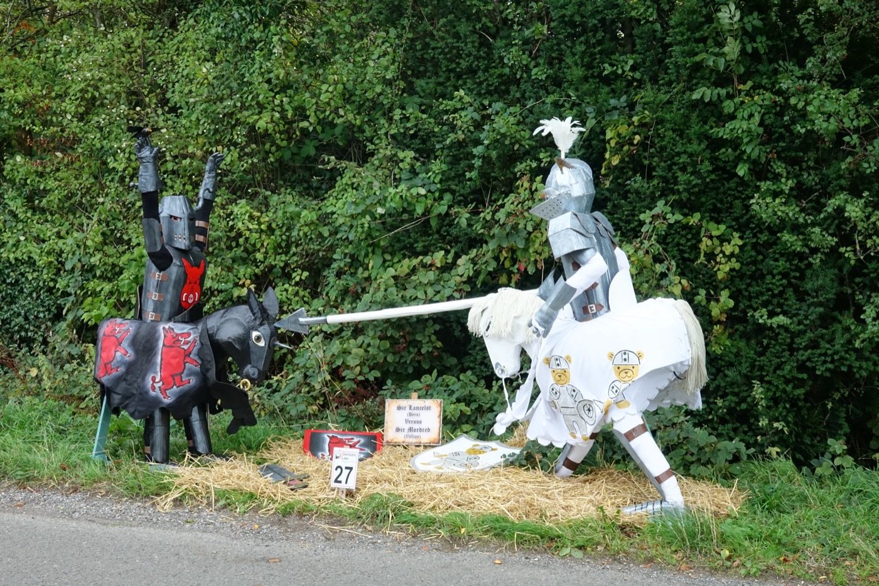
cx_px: 440
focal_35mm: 46
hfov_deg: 42.7
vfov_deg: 29.2
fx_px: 1123
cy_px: 293
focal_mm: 16.92
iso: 800
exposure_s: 1/125
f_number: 7.1
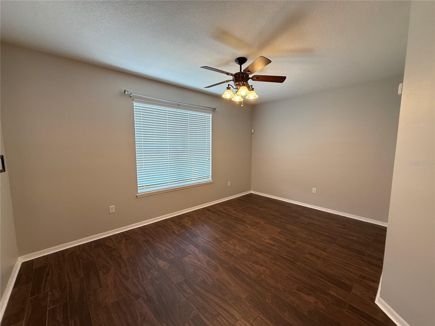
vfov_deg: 85.7
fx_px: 176
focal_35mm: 14
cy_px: 163
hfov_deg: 102.1
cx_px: 218
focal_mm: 2.22
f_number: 2.2
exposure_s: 1/40
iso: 80
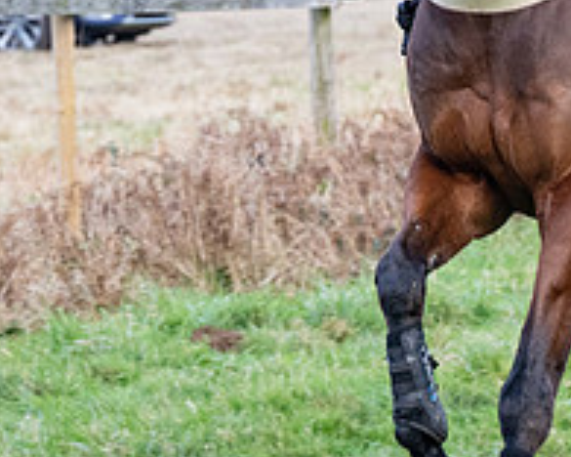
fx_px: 6168
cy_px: -47
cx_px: 514
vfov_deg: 4.2
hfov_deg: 5.3
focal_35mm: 365
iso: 1000
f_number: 4
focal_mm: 75
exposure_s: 1/400
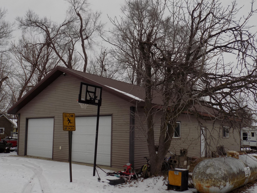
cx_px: 120
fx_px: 245
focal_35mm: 33
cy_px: 104
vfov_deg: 42.9
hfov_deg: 55.3
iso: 80
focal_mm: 5.3
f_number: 3.3
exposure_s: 1/800
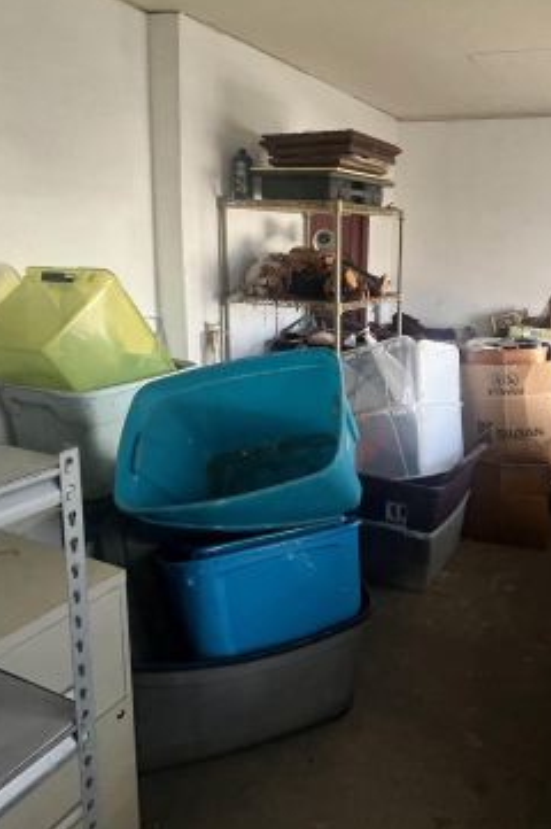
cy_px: 363
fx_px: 575
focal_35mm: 25
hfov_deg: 48.9
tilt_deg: -11.8
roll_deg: -2.3
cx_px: 421
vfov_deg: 71.3
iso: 250
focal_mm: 1.57
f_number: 1.8
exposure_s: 1/78
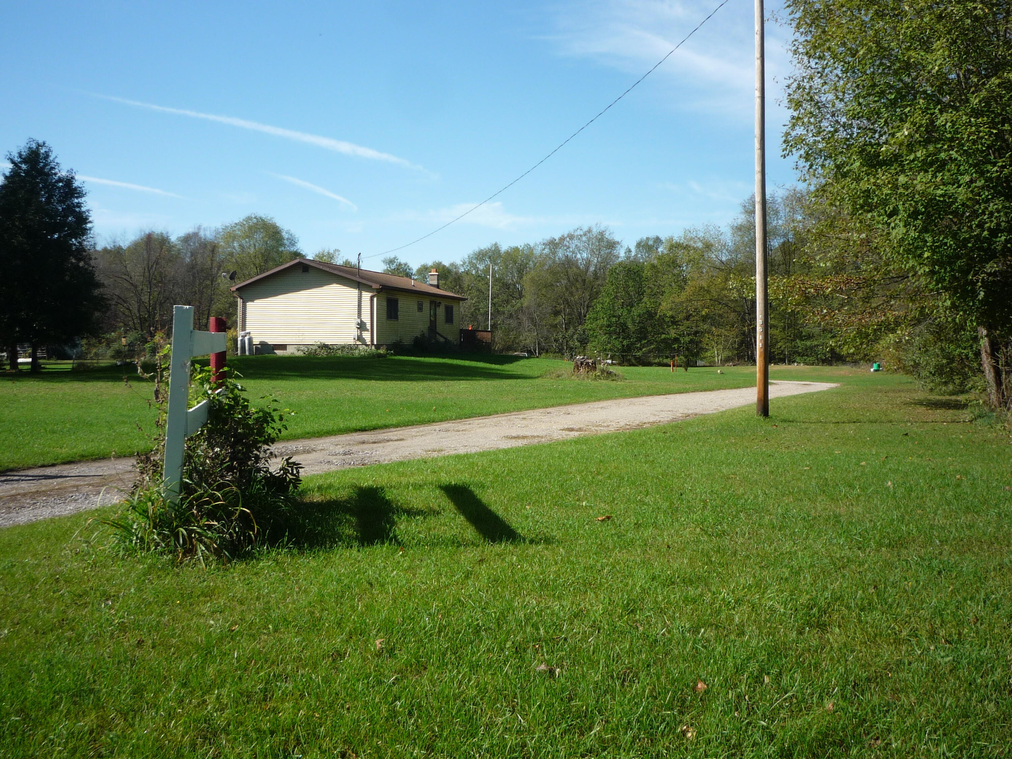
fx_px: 936
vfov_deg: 44.2
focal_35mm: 32
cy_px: 380
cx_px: 506
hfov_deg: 56.8
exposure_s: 1/400
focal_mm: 5.2
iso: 100
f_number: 4.5
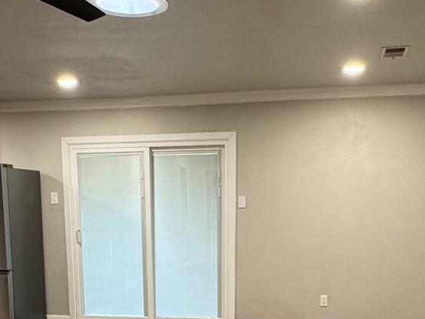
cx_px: 202
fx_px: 639
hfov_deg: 36.8
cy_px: 324
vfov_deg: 26.5
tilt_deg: -11.0
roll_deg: +0.3
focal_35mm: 52
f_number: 2.2
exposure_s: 1/60
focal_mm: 2.22
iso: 250
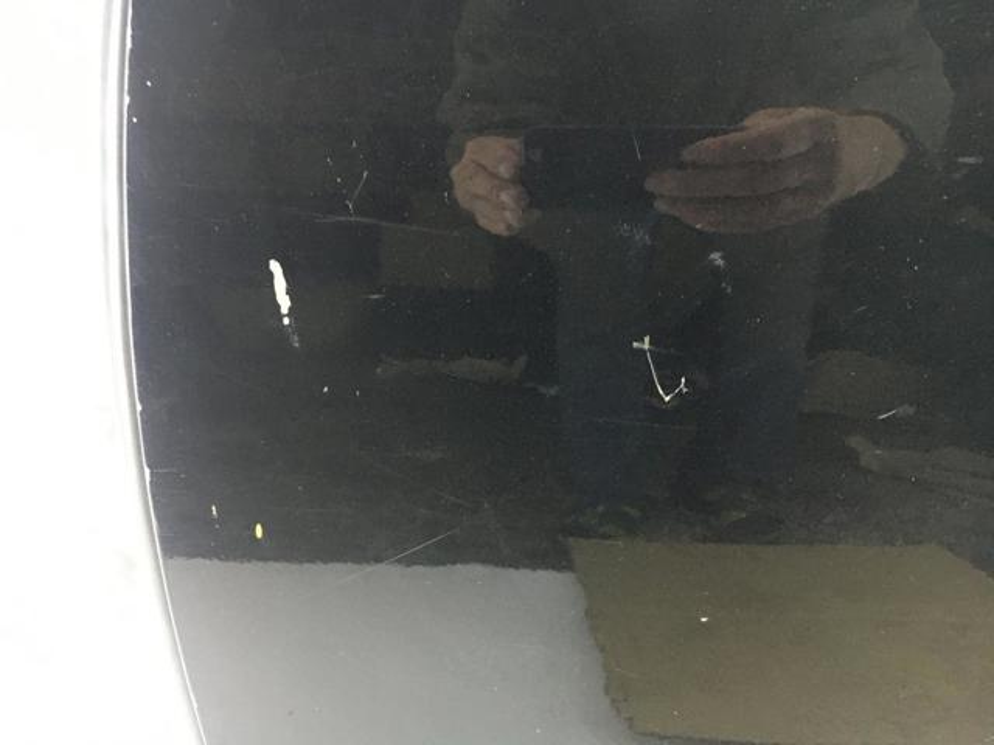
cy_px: 372
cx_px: 497
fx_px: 833
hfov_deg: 61.7
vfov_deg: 48.2
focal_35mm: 29
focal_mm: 4.15
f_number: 2.2
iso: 200
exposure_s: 1/30
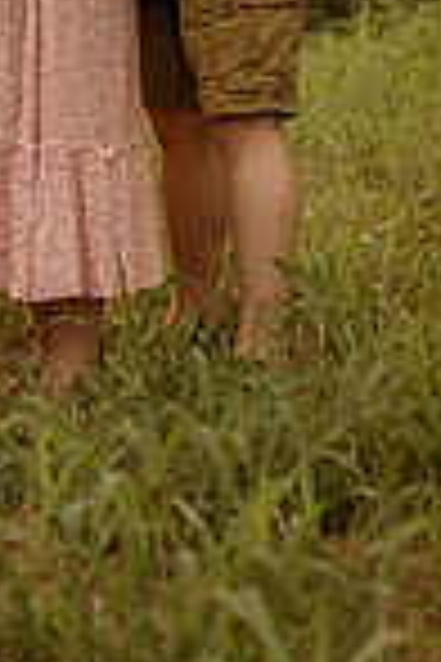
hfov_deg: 6.0
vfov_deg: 8.9
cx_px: -22
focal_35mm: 230
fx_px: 4226
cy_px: -104
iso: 125
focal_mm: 50
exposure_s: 1/800
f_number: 1.8
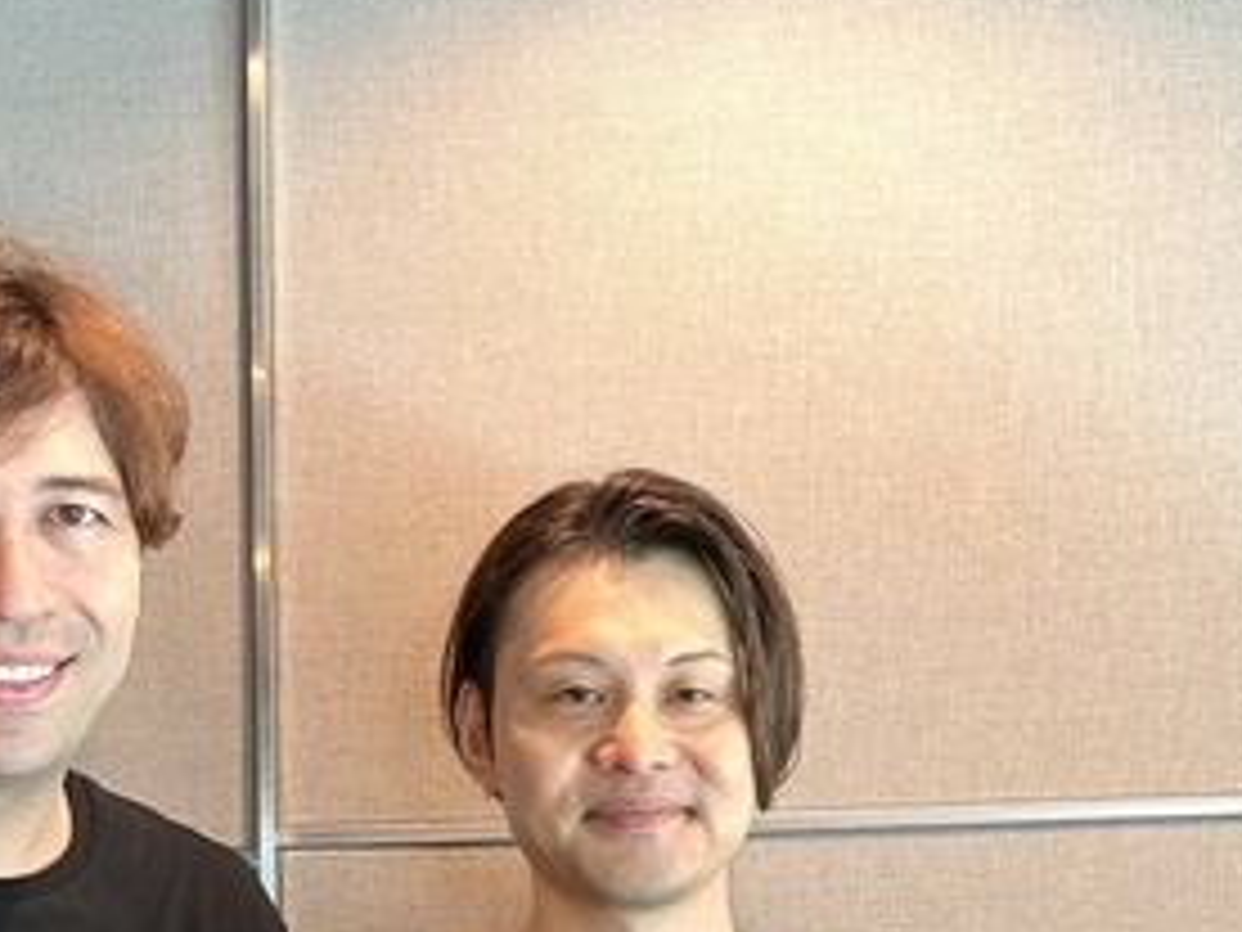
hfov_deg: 29.3
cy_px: 923
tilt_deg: +3.7
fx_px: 2368
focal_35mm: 66
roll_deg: +1.2
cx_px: 720
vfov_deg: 21.5
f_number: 1.8
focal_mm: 3.99
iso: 125
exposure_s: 1/60
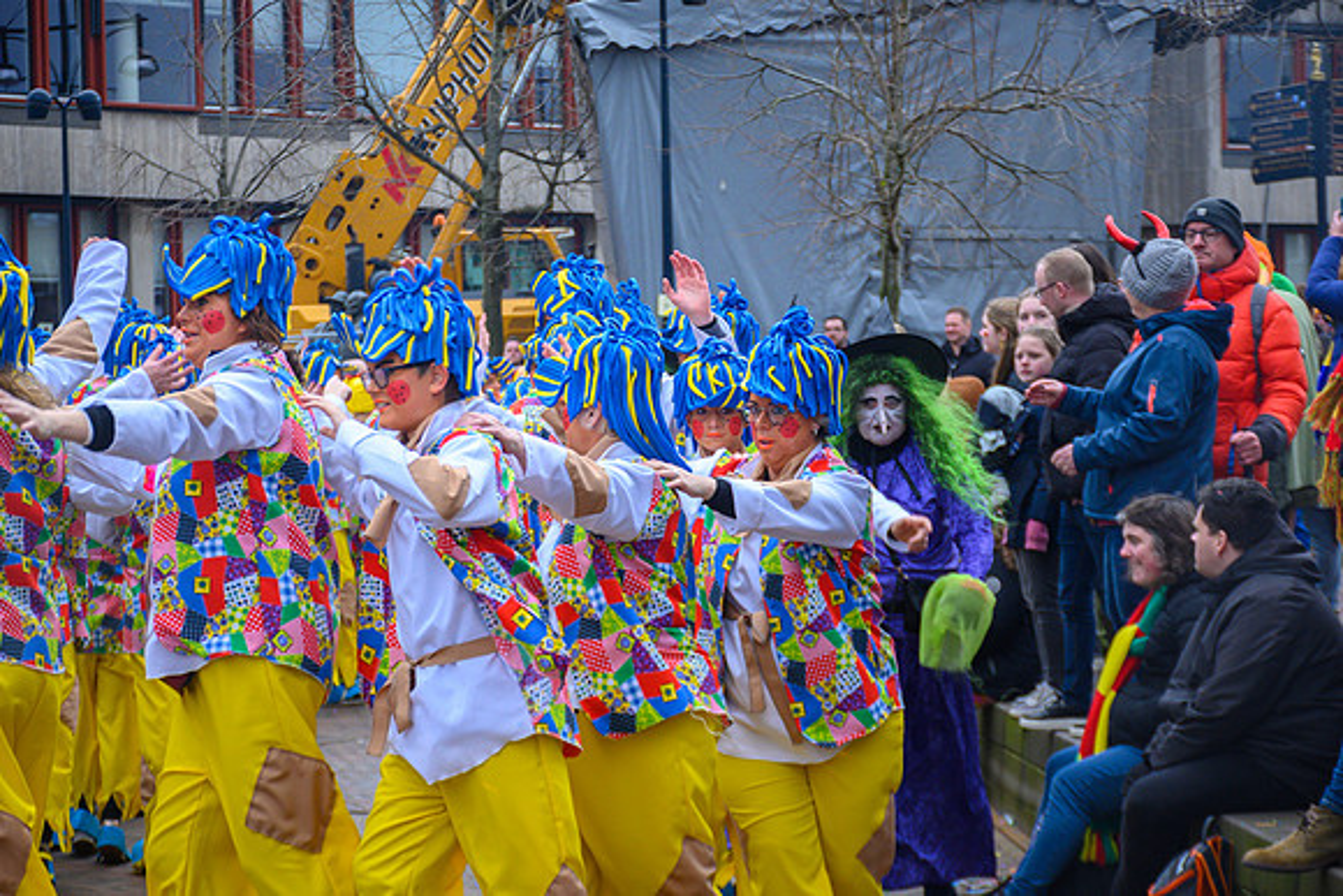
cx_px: 672
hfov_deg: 19.5
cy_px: 448
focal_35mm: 105
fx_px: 3918
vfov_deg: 13.0
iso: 400
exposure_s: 1/250
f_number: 5
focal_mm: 70
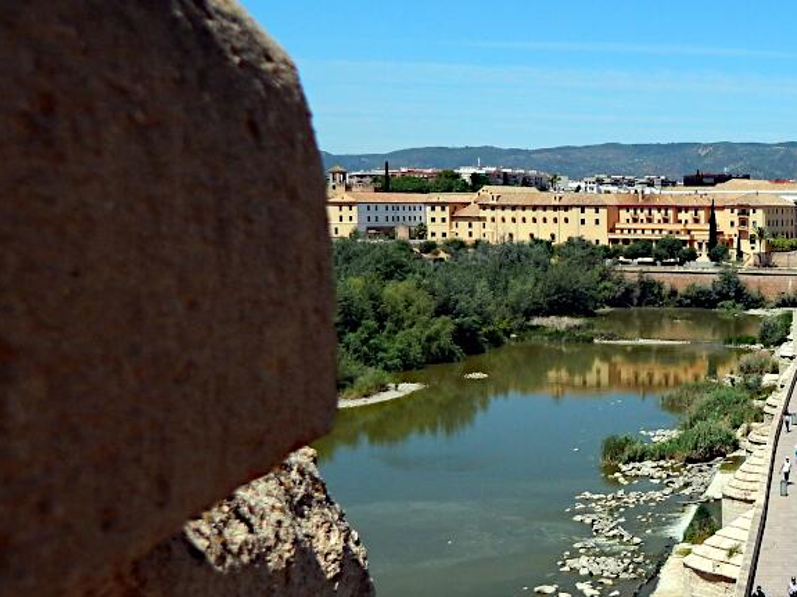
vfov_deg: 30.3
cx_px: 803
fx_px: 1105
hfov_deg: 35.7
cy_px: 313
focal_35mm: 48
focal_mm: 4
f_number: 6
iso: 125
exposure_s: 1/640
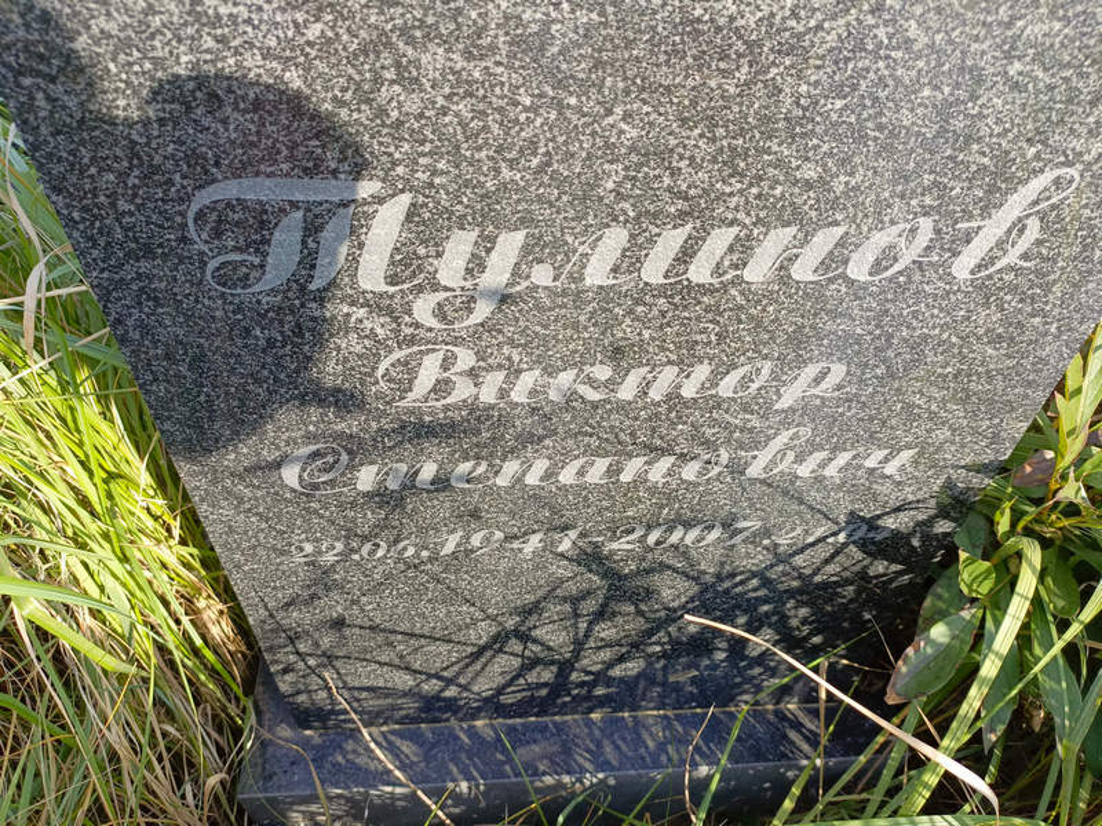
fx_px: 796
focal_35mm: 25
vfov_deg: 54.9
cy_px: 413
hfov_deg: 69.4
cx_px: 551
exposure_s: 1/219
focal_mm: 4.76
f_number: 1.69
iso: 110
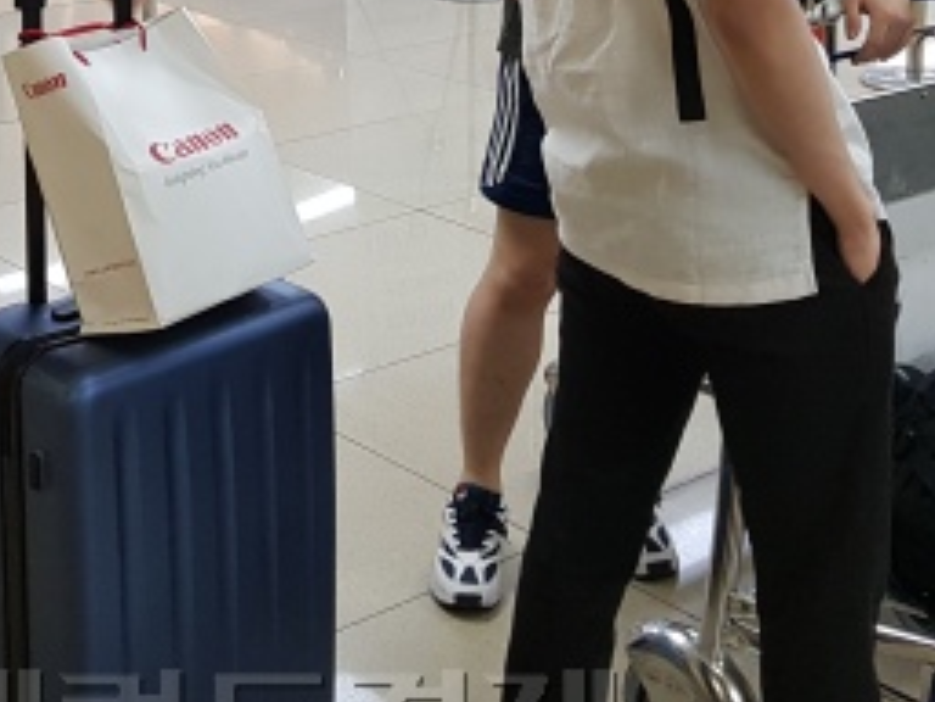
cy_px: -46
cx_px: 259
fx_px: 1783
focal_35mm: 66
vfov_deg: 21.3
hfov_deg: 29.0
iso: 160
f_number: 1.7
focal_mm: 4.2
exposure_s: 1/60
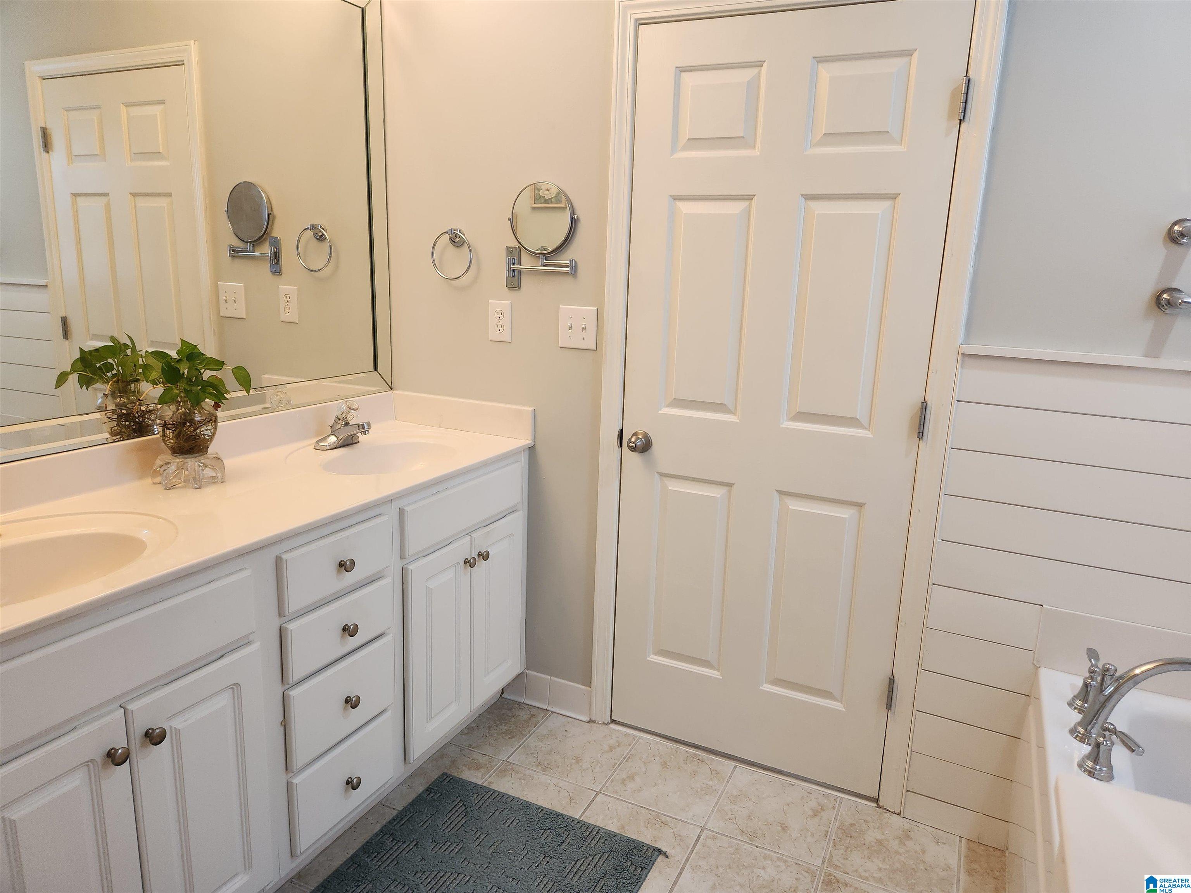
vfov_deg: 58.9
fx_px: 791
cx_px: 596
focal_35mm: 23
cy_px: 446
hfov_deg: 73.9
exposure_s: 1/120
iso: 250
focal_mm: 5.4
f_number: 1.8
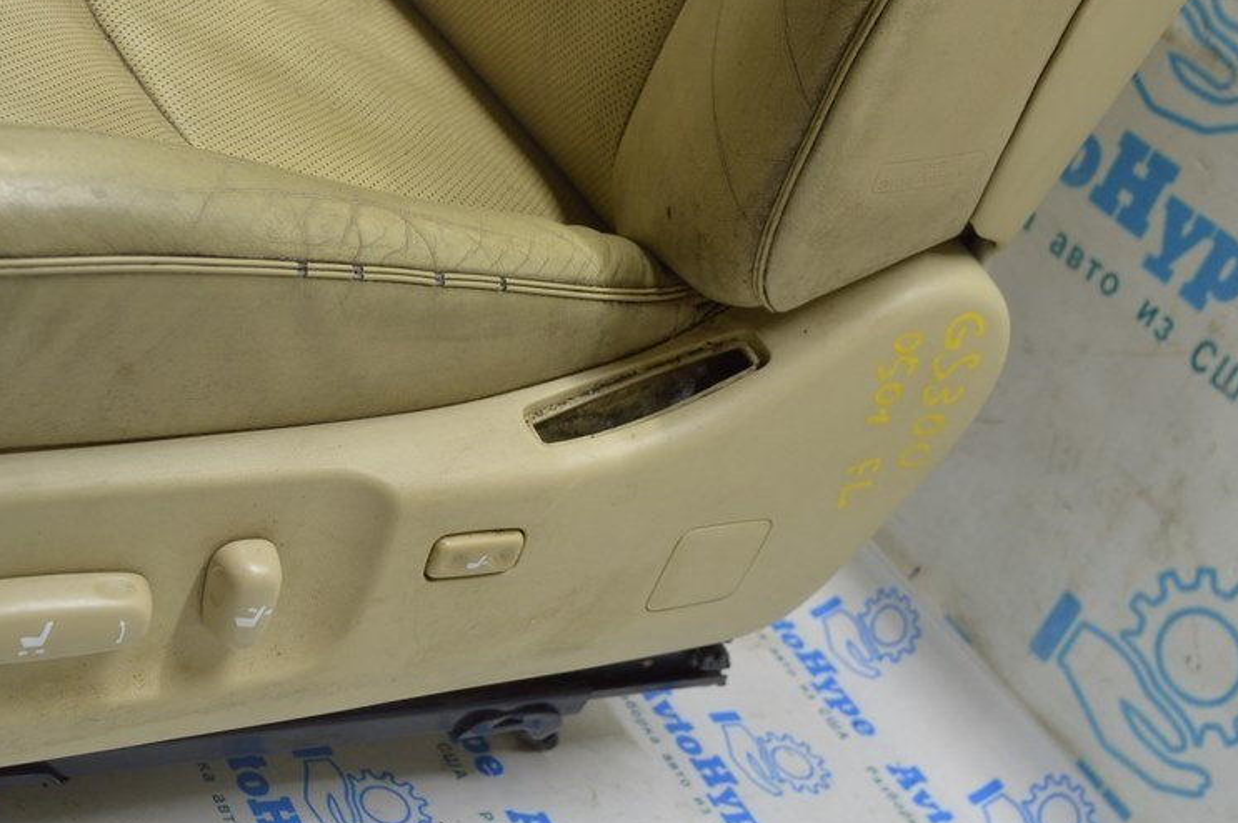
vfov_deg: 26.1
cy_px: 466
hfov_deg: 38.0
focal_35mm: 52
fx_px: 1776
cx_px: 412
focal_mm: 25
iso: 400
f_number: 5.6
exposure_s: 1/20
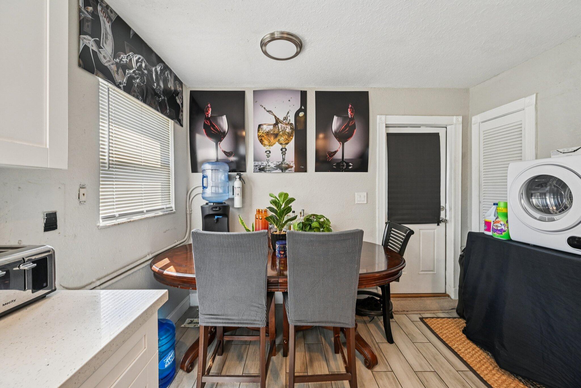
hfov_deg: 104.3
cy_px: 194
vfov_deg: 81.2
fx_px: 226
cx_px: 290
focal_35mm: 14
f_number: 8
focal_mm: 14
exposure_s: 1/160
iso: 2500
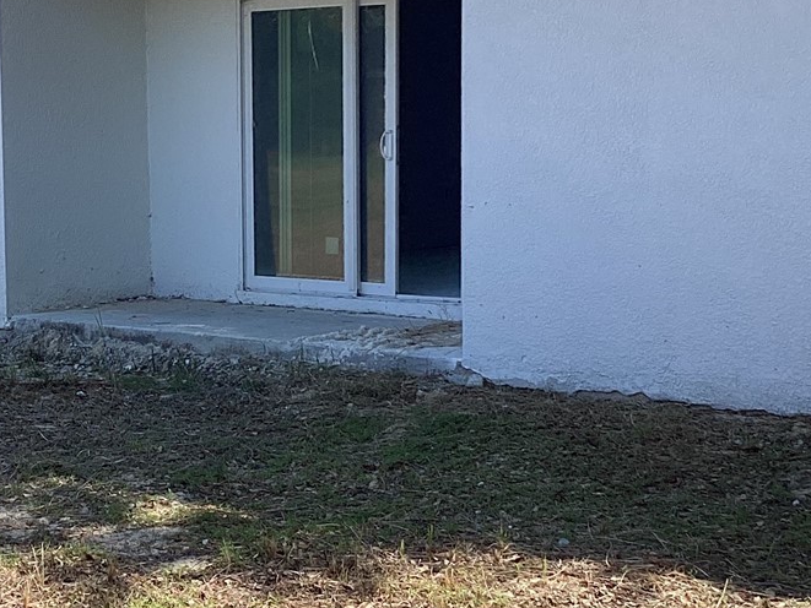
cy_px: 259
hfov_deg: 25.6
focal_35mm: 75
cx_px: 182
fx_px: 1757
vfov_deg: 19.6
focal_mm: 3.3
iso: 25
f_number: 2.4
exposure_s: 1/652
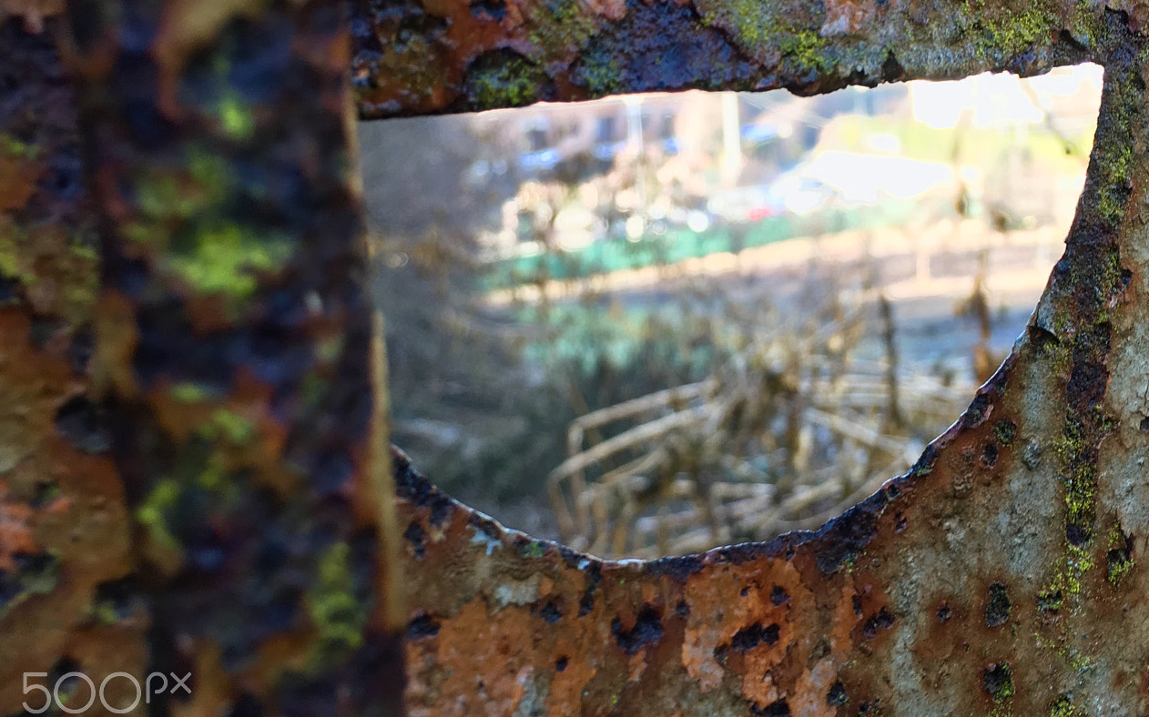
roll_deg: -1.6
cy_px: 266
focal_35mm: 39
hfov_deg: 50.1
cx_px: 694
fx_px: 1221
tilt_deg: -9.0
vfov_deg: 32.6
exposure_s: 1/50
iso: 25
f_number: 2.2
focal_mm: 4.15
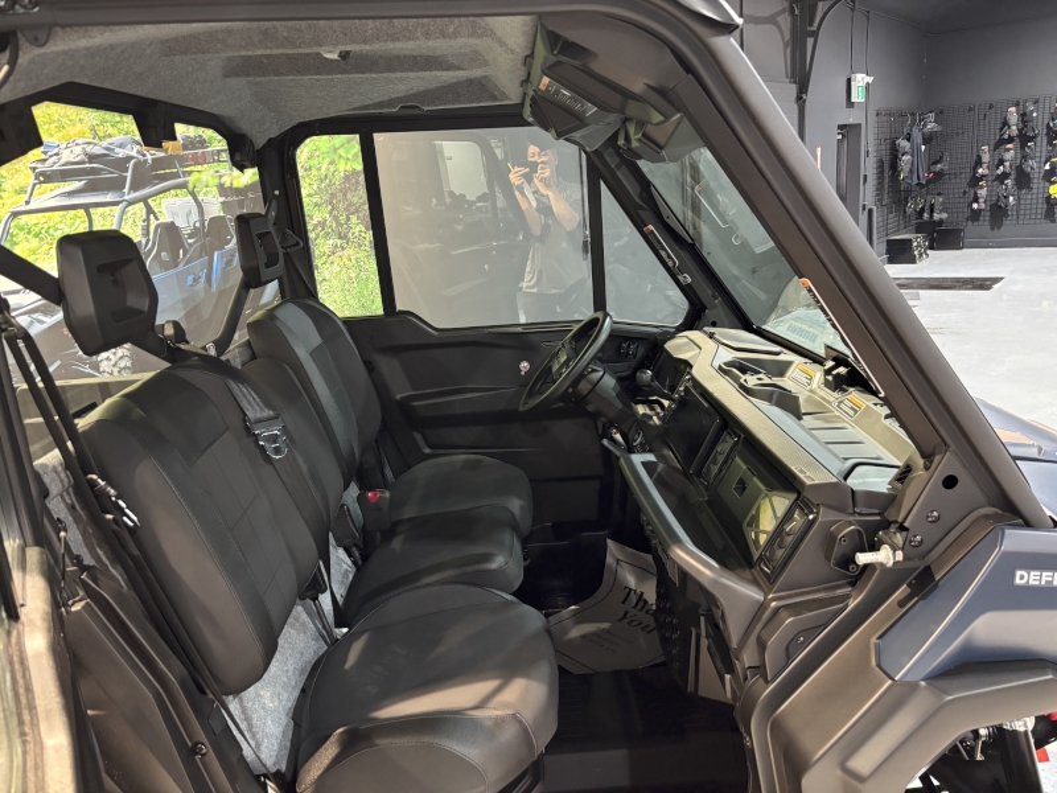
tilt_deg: -15.9
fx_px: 794
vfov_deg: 53.1
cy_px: 396
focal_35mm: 26
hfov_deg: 67.3
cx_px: 528
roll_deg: +4.9
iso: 640
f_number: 1.6
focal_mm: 5.96
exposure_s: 1/40
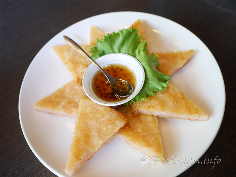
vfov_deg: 46.8
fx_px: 205
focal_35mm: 30
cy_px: 88
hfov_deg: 60.0
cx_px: 118
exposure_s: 1/60
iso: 400
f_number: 1.7
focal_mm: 15
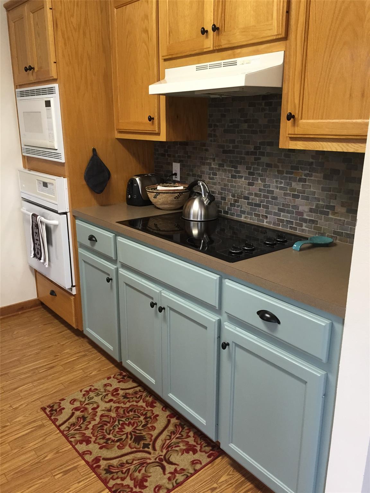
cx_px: 185
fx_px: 413
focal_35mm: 29
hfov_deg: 48.2
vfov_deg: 61.7
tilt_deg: -15.9
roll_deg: +0.8
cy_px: 246
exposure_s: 1/30
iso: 125
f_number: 2.2
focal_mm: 4.15
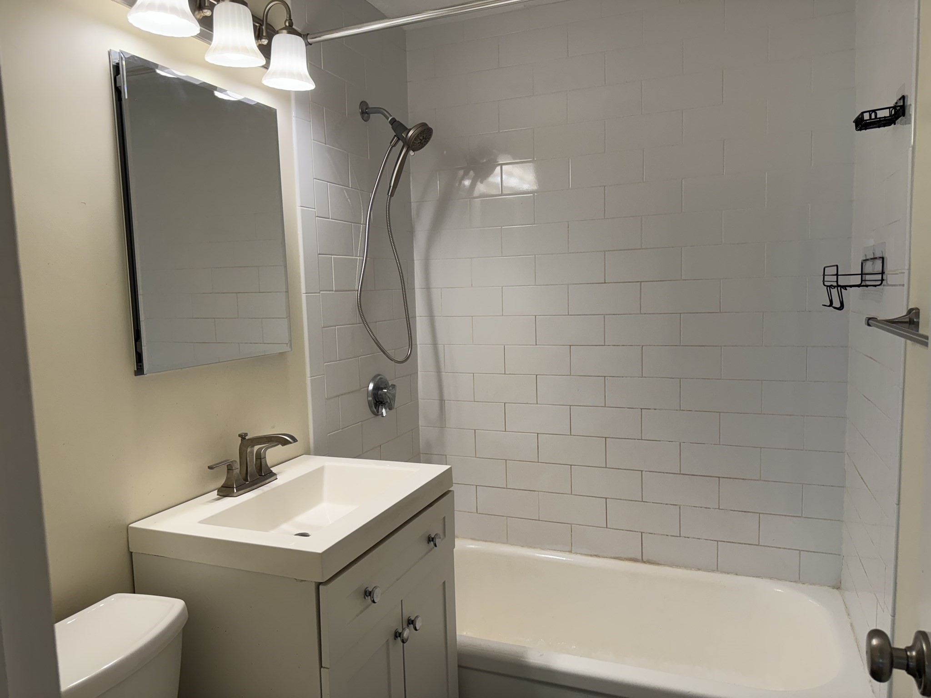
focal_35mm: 24
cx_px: 466
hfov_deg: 71.6
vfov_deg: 56.8
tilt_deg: -5.5
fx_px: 645
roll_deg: +1.5
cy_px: 349
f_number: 1.78
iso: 100
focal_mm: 6.76
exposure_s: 1/153
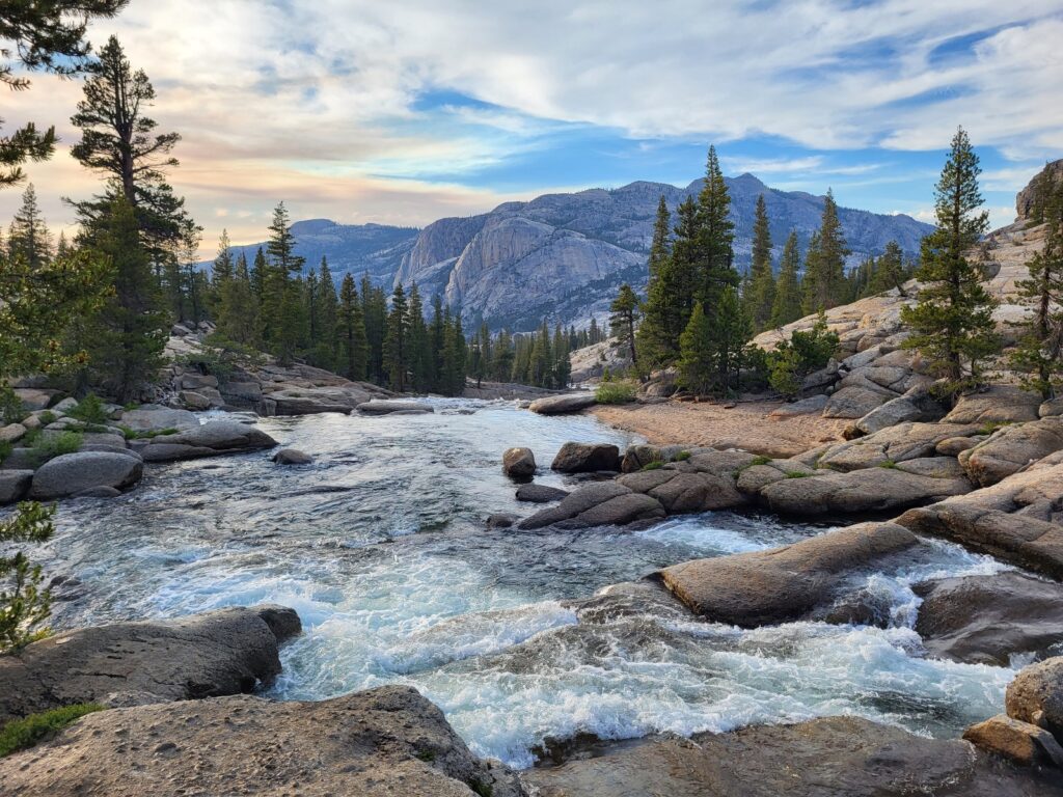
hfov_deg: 67.3
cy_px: 398
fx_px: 798
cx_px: 532
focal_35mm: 26
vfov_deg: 53.1
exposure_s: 1/1250
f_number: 1.8
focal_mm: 5.4
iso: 40
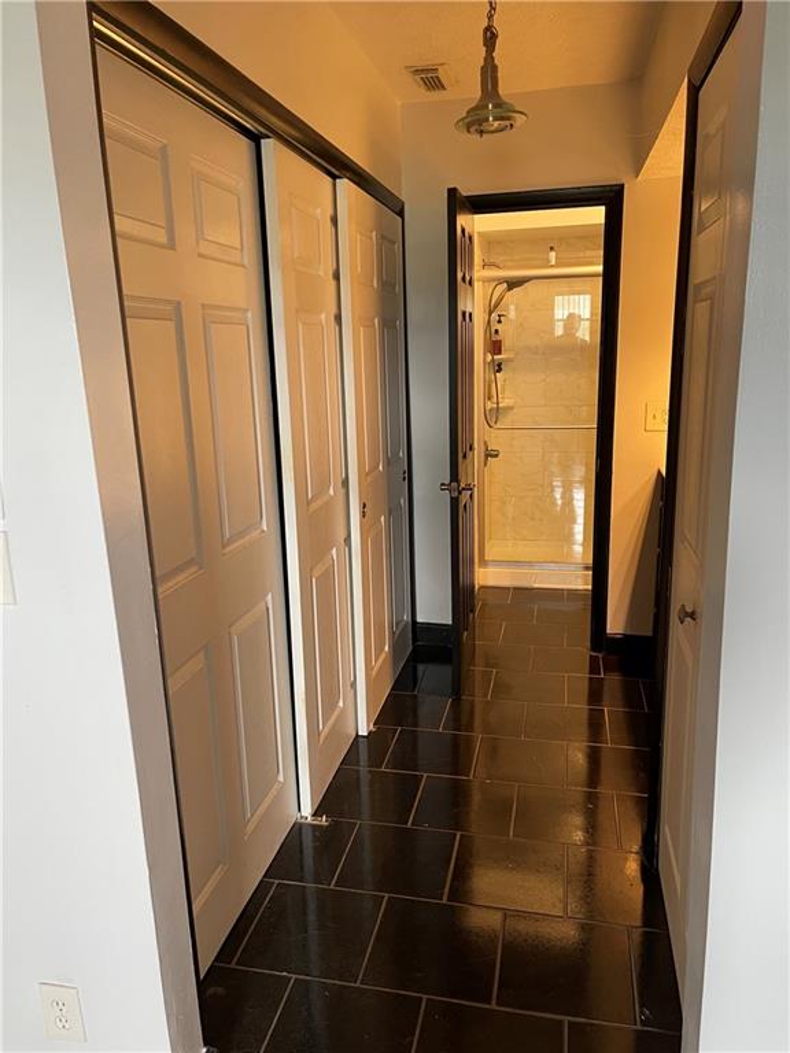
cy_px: 526
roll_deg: +1.5
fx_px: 791
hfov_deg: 53.1
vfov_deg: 67.3
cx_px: 395
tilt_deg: -13.2
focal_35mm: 26
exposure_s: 1/60
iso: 320
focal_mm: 5.1
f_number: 1.6
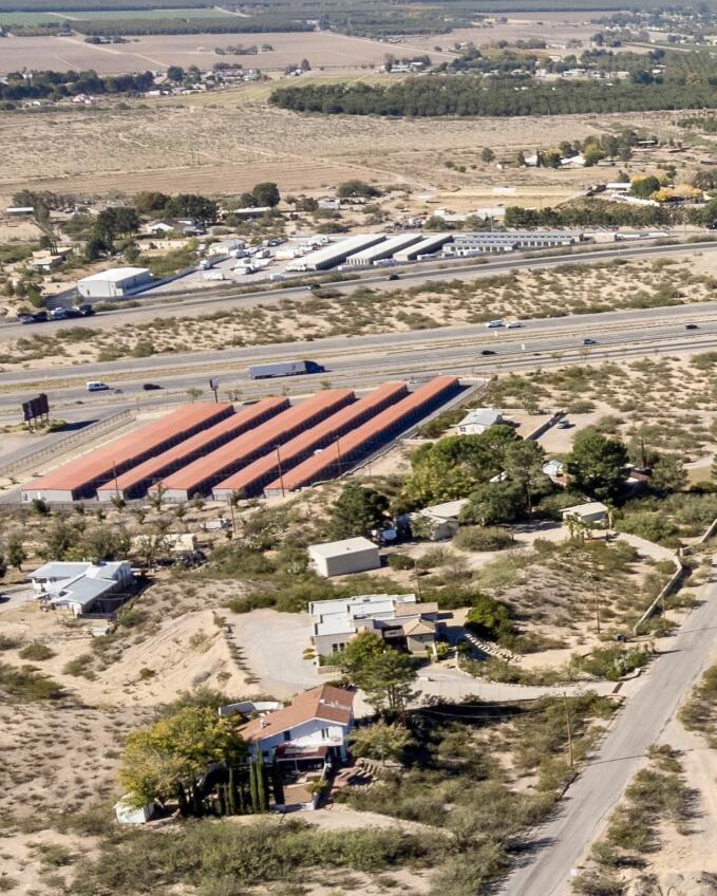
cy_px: 636
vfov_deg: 25.8
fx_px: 1935
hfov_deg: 18.2
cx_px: 1128
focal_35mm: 73
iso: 100
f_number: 2.8
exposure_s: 1/2000
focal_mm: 8.38
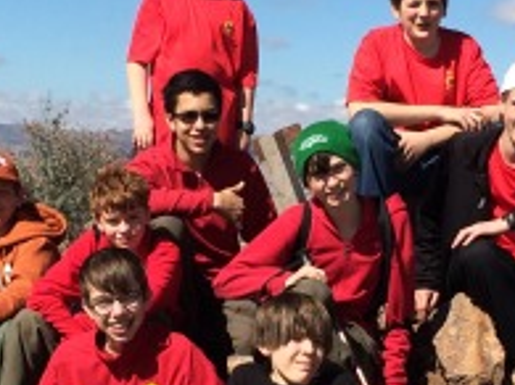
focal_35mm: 119
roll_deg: -1.5
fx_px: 1769
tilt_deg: -4.8
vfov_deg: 12.4
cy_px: 237
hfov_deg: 16.6
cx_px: 259
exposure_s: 1/2740
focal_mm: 4.15
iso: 32
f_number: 2.2
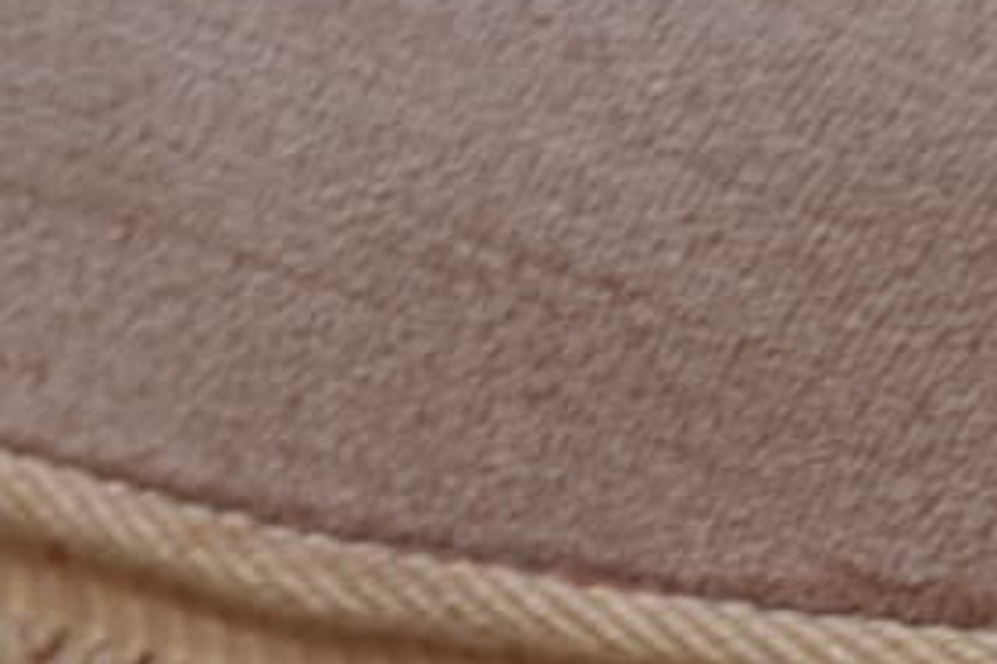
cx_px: 1226
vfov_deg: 3.8
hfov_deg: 5.6
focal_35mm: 366
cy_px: 368
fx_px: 10135
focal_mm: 48
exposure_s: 1/50
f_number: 3.2
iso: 200
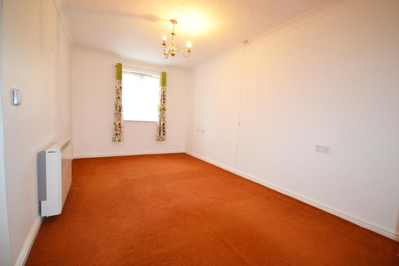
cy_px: 133
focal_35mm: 15
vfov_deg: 77.3
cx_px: 200
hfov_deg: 100.4
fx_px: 166
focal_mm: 10
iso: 1400
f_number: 4
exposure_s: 1/60
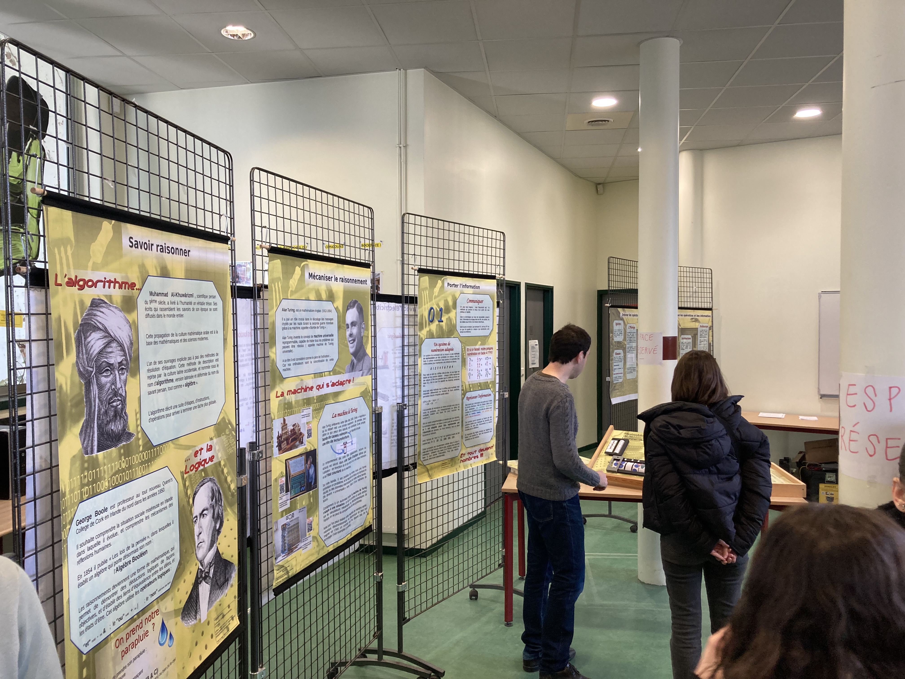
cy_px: 340
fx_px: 732
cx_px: 452
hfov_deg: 63.4
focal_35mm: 28
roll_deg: -0.9
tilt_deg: +0.2
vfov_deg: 49.7
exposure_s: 1/50
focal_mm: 3.99
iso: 80
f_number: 1.8
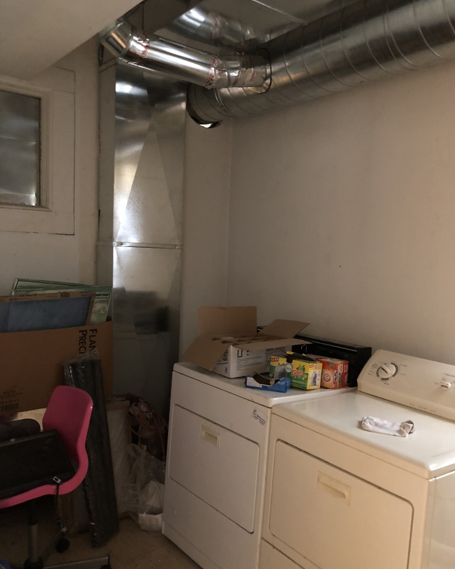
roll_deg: -2.4
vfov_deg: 58.7
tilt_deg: -5.6
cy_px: 306
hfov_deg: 48.5
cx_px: 233
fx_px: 505
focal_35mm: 30
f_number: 1.8
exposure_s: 1/4
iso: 125
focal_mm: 4
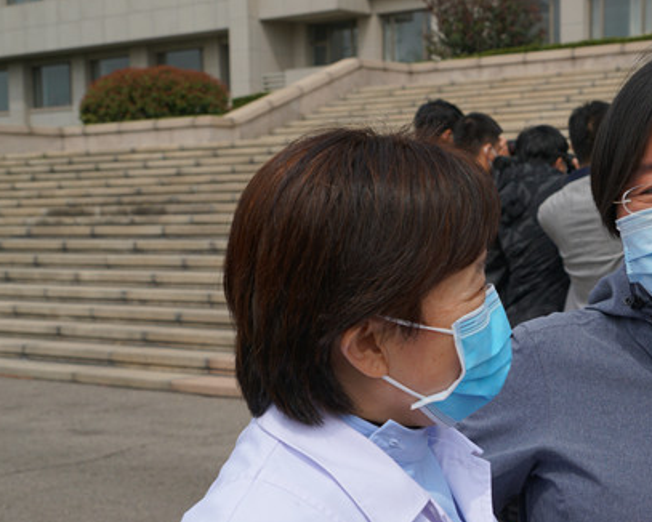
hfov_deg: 26.6
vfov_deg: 21.8
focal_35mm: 70
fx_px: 1351
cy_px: 358
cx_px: 517
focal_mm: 38
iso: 200
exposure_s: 1/500
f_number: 8
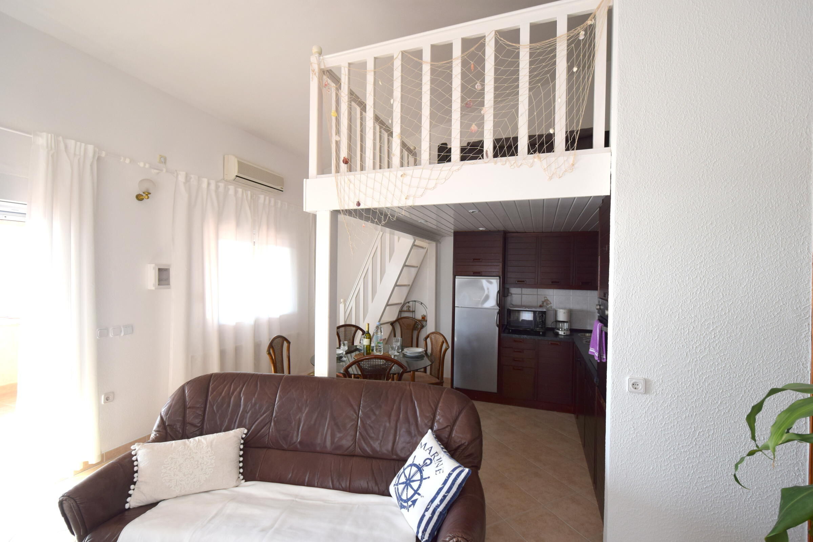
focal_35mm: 15
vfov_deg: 77.3
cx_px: 406
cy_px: 271
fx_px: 339
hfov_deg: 100.4
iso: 400
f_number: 5.6
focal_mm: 10
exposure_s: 1/125
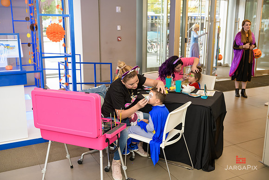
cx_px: 134
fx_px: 269
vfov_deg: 36.9
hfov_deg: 53.1
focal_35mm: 36
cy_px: 90
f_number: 3.2
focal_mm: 36
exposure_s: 1/125
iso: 1000
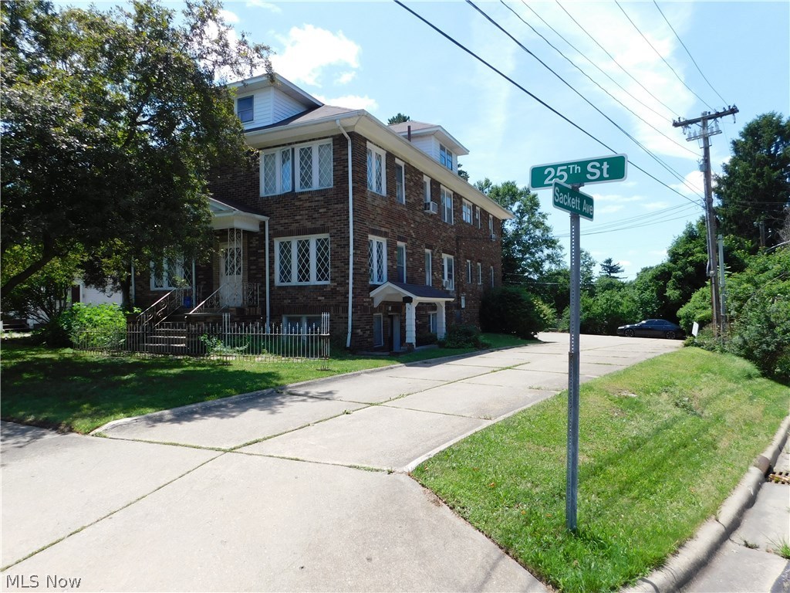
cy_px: 296
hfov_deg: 73.9
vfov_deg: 58.9
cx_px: 395
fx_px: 525
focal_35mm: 23
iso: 125
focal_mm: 4
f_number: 3
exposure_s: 1/1000
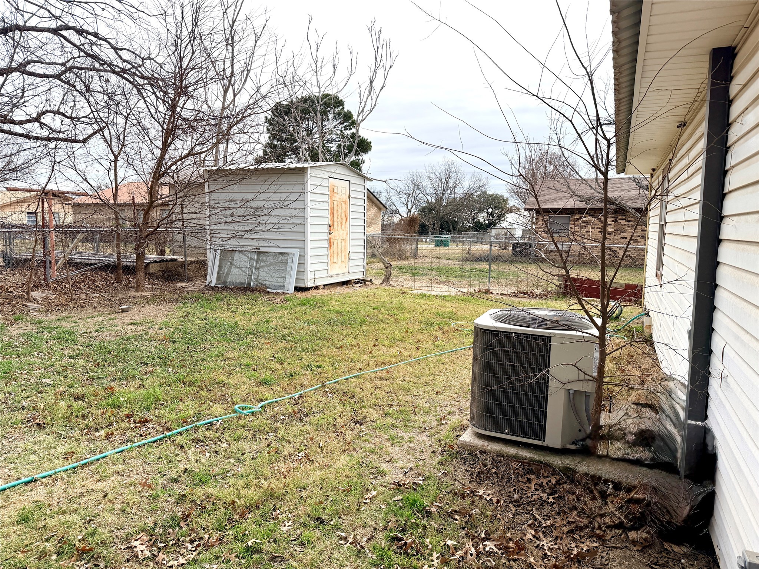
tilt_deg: -5.3
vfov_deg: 56.8
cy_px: 284
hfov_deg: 71.6
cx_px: 380
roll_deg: -0.7
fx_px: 526
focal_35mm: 24
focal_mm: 6.76
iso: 125
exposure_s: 1/5319
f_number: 1.78
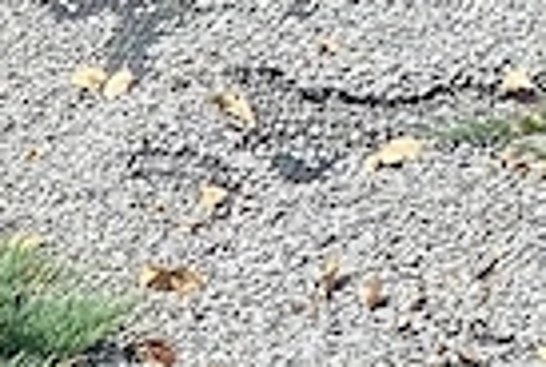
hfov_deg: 8.7
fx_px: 2994
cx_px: -1052
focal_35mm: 197
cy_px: 463
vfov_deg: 6.9
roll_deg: +1.2
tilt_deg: -2.7
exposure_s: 1/1678
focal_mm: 4.25
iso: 32
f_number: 1.8
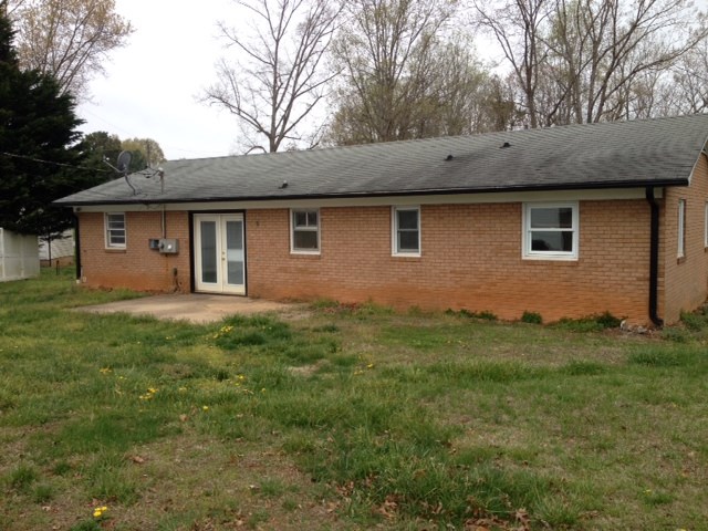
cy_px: 266
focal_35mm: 35
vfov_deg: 40.7
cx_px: 354
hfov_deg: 52.6
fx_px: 716
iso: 50
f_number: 2.4
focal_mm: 4.28
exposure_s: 1/1082
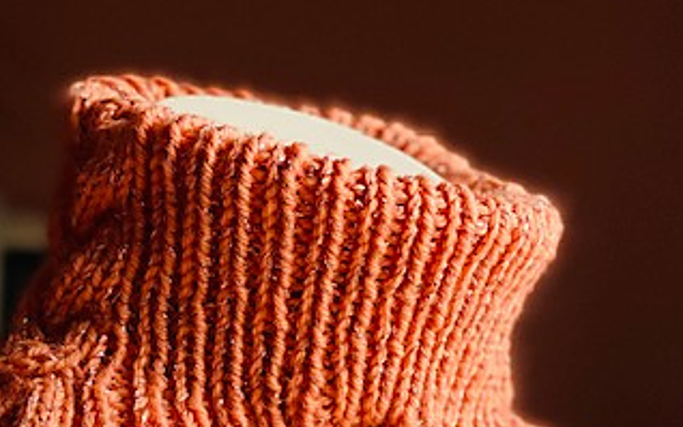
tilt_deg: -3.9
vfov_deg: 11.3
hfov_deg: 18.8
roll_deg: -3.3
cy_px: 654
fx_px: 2067
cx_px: 352
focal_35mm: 111
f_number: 2
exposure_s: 1/122
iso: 125
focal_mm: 6
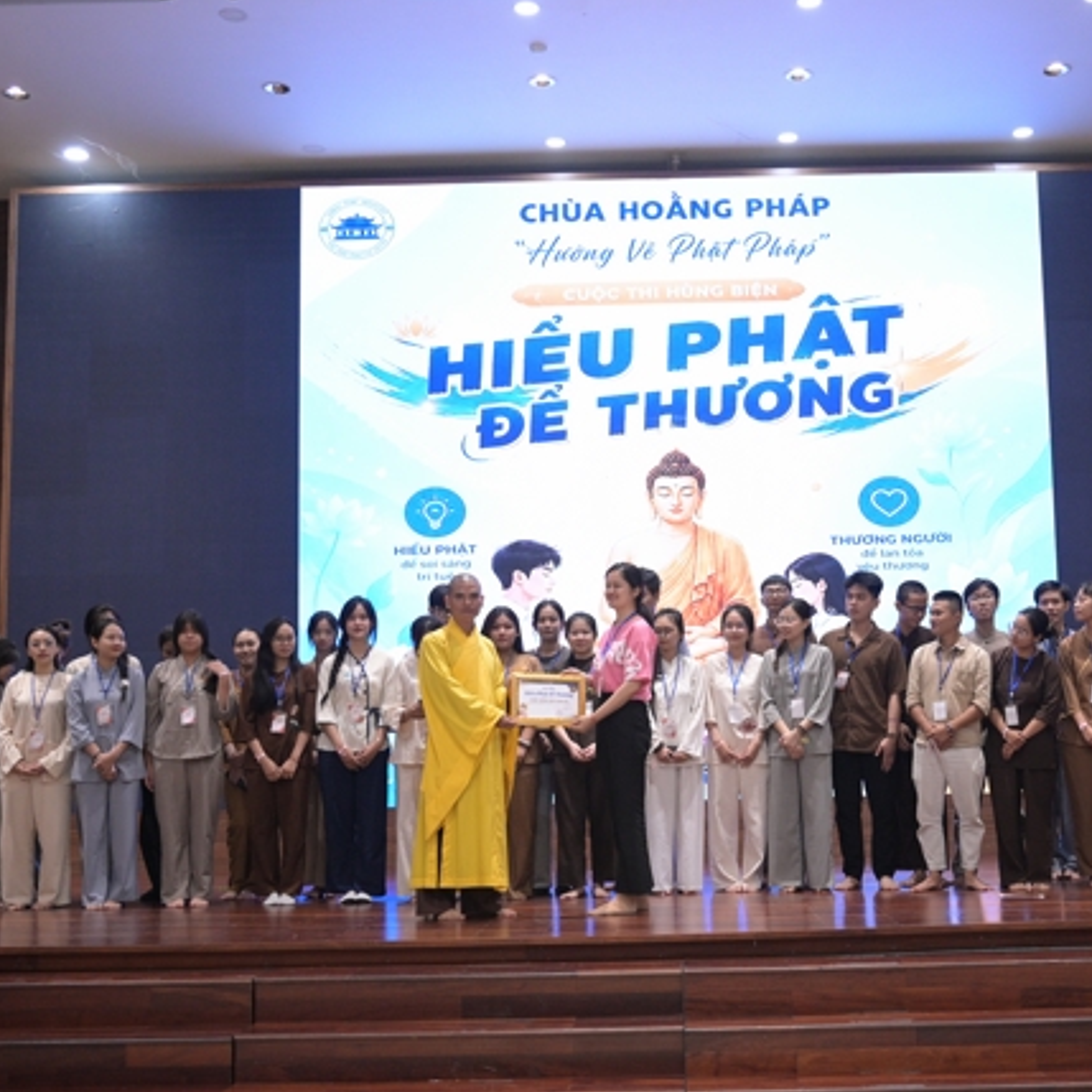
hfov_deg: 37.3
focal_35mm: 45
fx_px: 1606
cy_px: 545
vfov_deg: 37.6
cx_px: 680
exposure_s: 1/160
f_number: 4
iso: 4000
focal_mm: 35
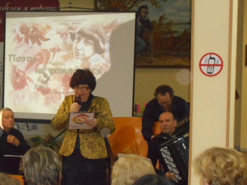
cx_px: 64
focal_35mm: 93
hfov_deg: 20.9
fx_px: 663
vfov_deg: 15.8
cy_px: 146
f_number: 4.9
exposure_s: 1/60
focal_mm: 10
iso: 1100
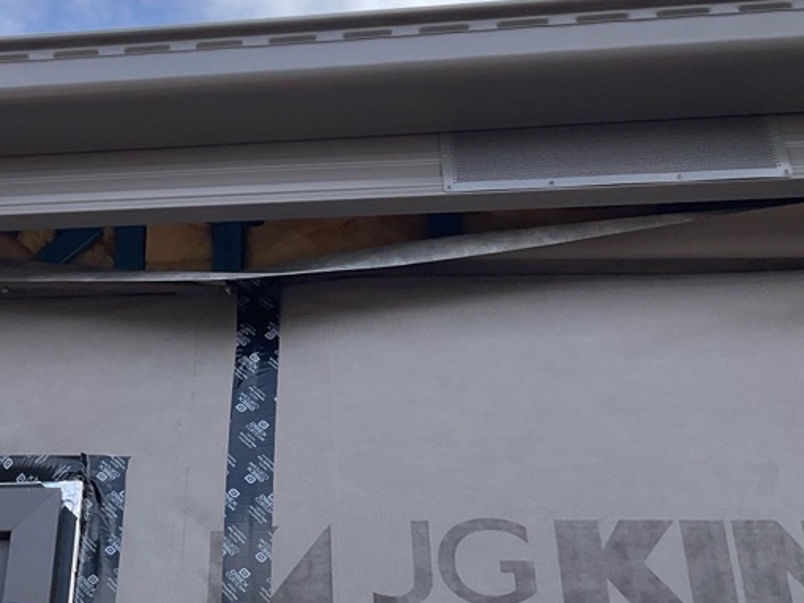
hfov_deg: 32.9
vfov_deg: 25.6
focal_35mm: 57
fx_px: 1324
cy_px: 256
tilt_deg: +34.8
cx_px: 167
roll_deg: -3.0
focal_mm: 3
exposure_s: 1/1195
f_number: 1.8
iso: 16
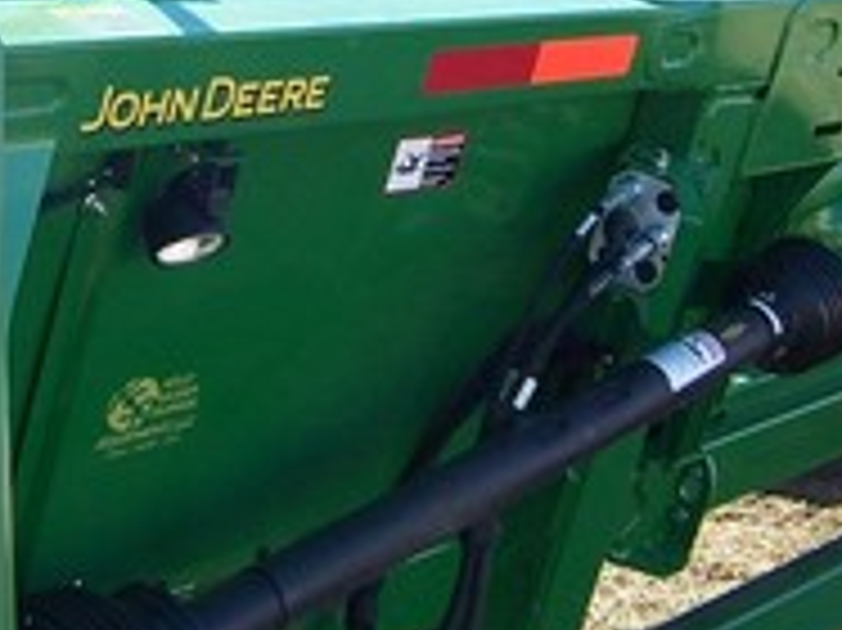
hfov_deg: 20.3
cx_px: 234
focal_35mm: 96
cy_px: 0
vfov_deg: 15.1
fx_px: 2334
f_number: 3.4
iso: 80
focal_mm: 5.5
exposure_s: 1/250
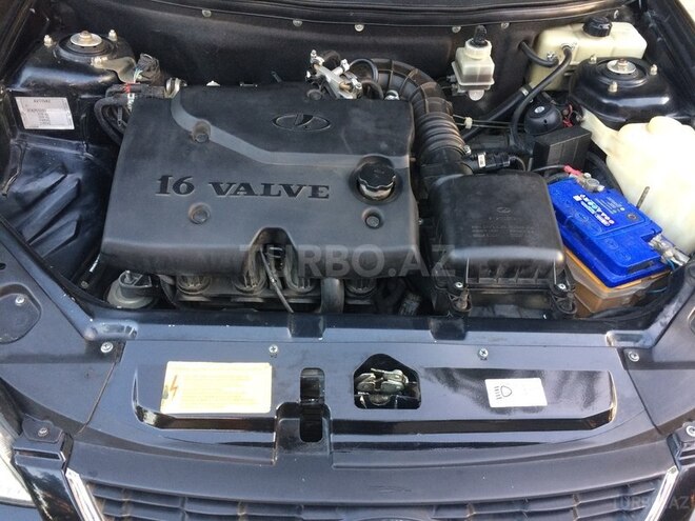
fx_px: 582
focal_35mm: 29
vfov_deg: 48.2
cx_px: 348
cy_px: 260
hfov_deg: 61.7
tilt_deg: -46.3
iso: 160
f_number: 2.2
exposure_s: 1/33
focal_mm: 4.15
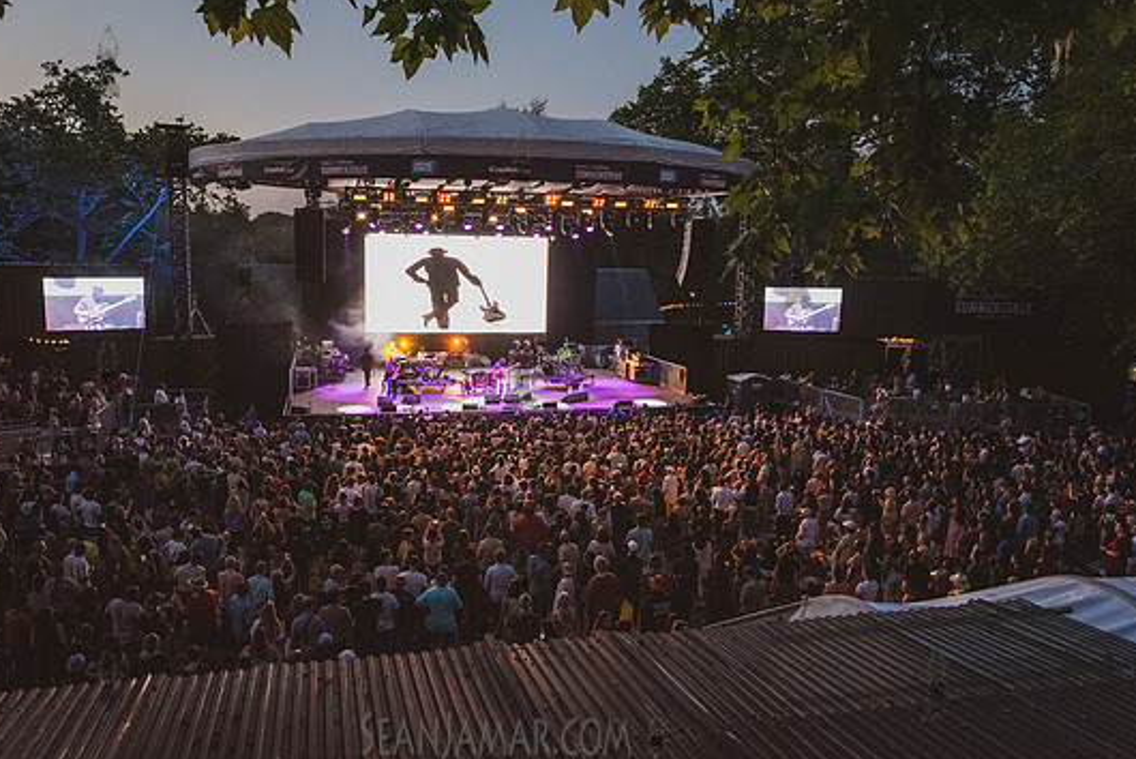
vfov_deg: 48.0
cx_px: 521
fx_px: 852
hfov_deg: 67.2
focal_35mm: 27
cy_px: 372
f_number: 4
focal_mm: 24
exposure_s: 1/640
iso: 4000
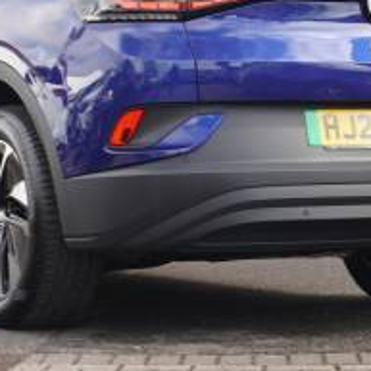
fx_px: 1994
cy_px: 33
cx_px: 129
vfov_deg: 10.6
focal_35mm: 164
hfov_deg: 10.6
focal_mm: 39
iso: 100
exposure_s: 1/60
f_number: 5.6
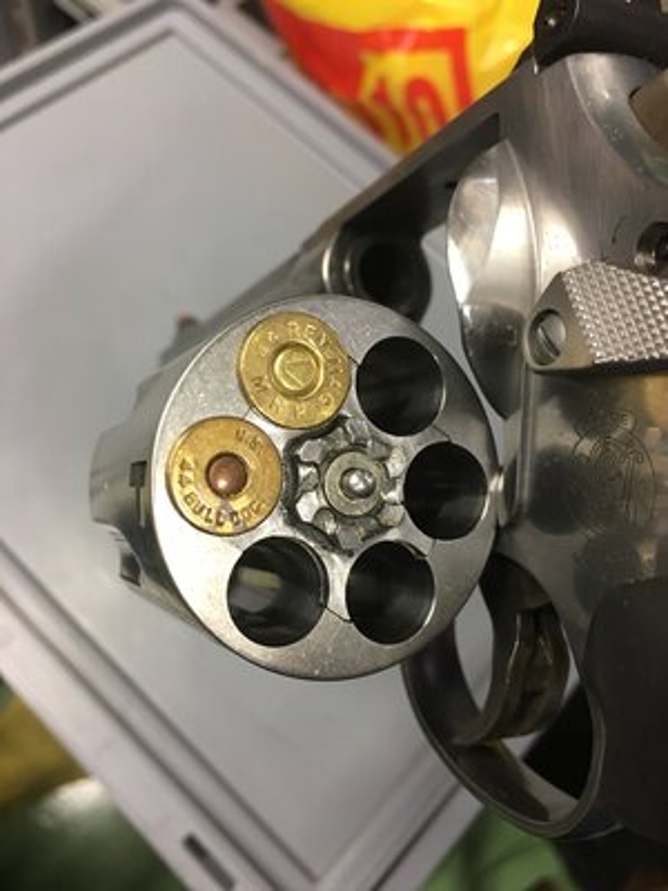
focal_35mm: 29
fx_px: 746
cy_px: 446
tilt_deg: -62.7
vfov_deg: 61.7
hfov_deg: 48.2
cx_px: 334
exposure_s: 1/17
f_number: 2.2
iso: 100
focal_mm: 4.15
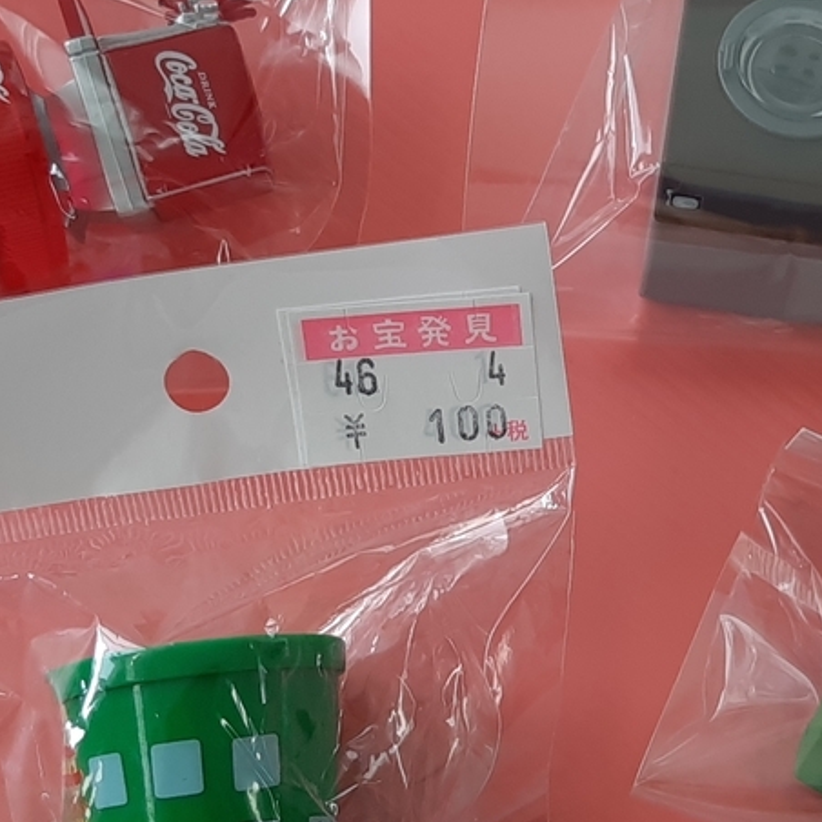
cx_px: 556
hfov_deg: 28.0
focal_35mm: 61
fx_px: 1639
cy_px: 347
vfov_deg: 28.1
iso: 80
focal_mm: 3.93
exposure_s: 1/50
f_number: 1.7
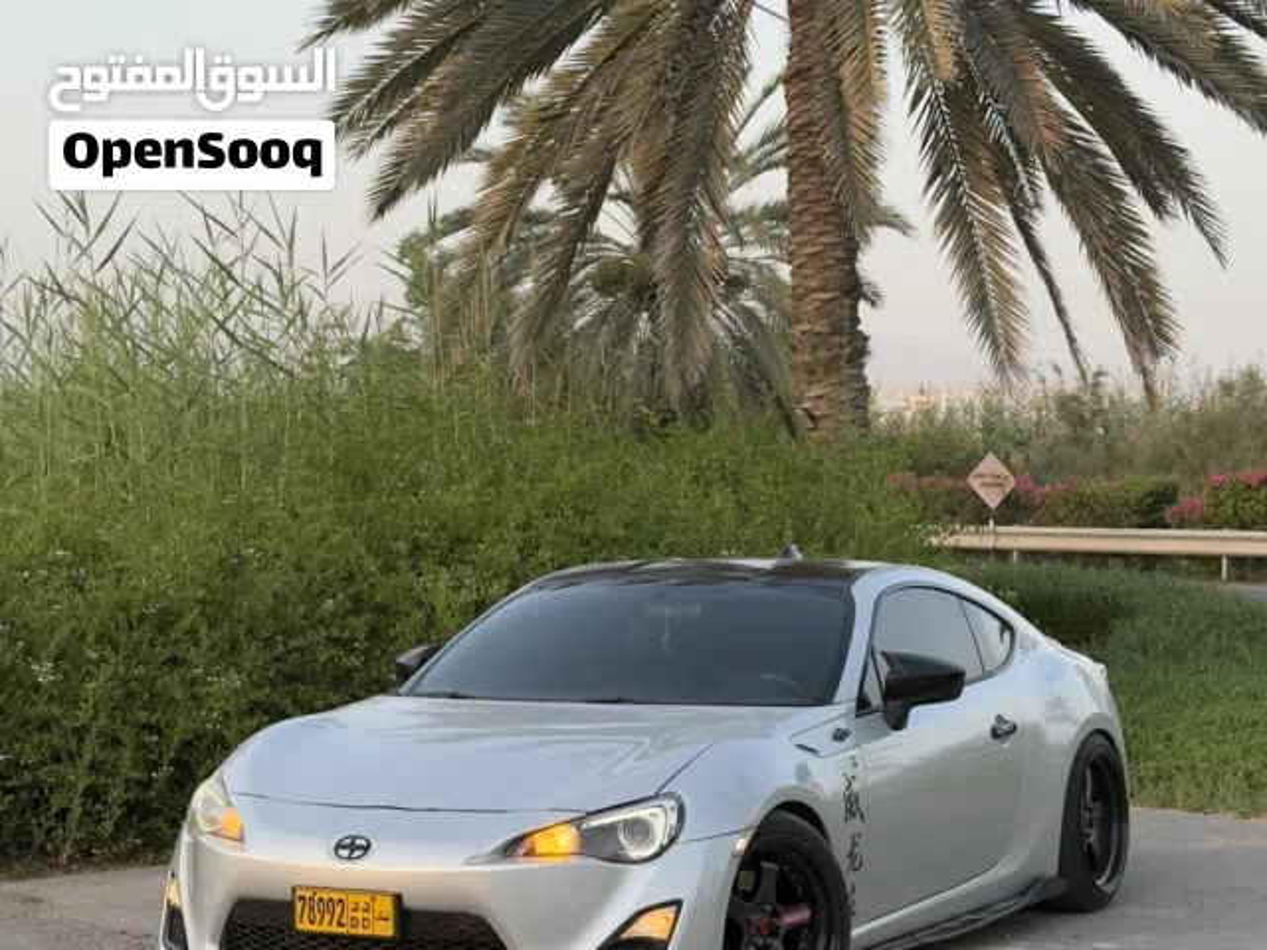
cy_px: 475
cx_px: 634
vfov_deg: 30.3
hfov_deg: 39.7
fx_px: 1757
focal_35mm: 48
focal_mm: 6.76
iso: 100
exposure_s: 1/324
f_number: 1.78
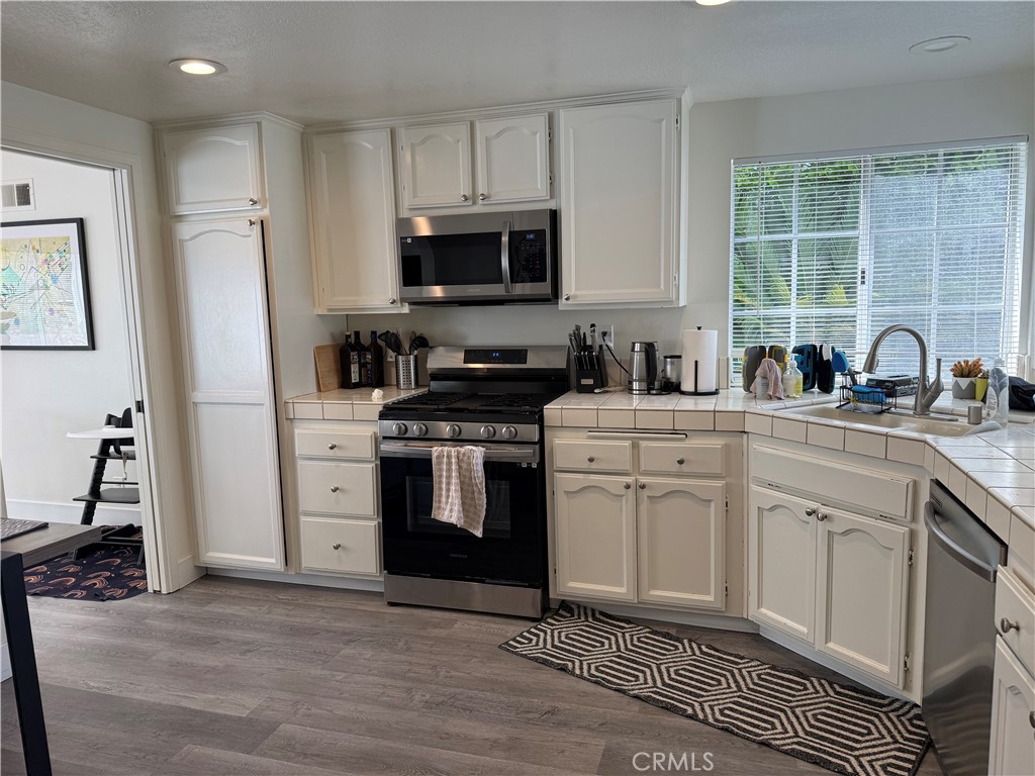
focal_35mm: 24
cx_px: 518
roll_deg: +1.6
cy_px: 388
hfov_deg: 71.6
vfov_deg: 56.8
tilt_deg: -6.6
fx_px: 718
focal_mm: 6.76
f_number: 1.78
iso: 64
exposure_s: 1/136
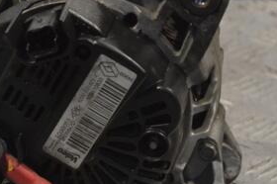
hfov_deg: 12.8
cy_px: 85
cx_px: 85
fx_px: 1237
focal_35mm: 161
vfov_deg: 8.5
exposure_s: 1/250
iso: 3200
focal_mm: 50
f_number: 8
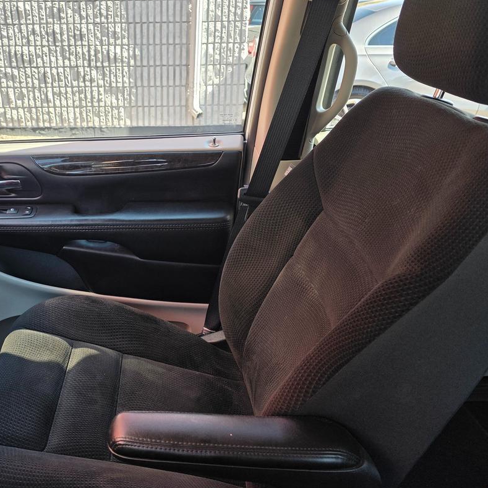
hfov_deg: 48.7
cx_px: 154
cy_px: 257
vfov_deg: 49.7
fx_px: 526
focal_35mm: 33
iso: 50
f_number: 1.7
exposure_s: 1/180
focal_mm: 6.3
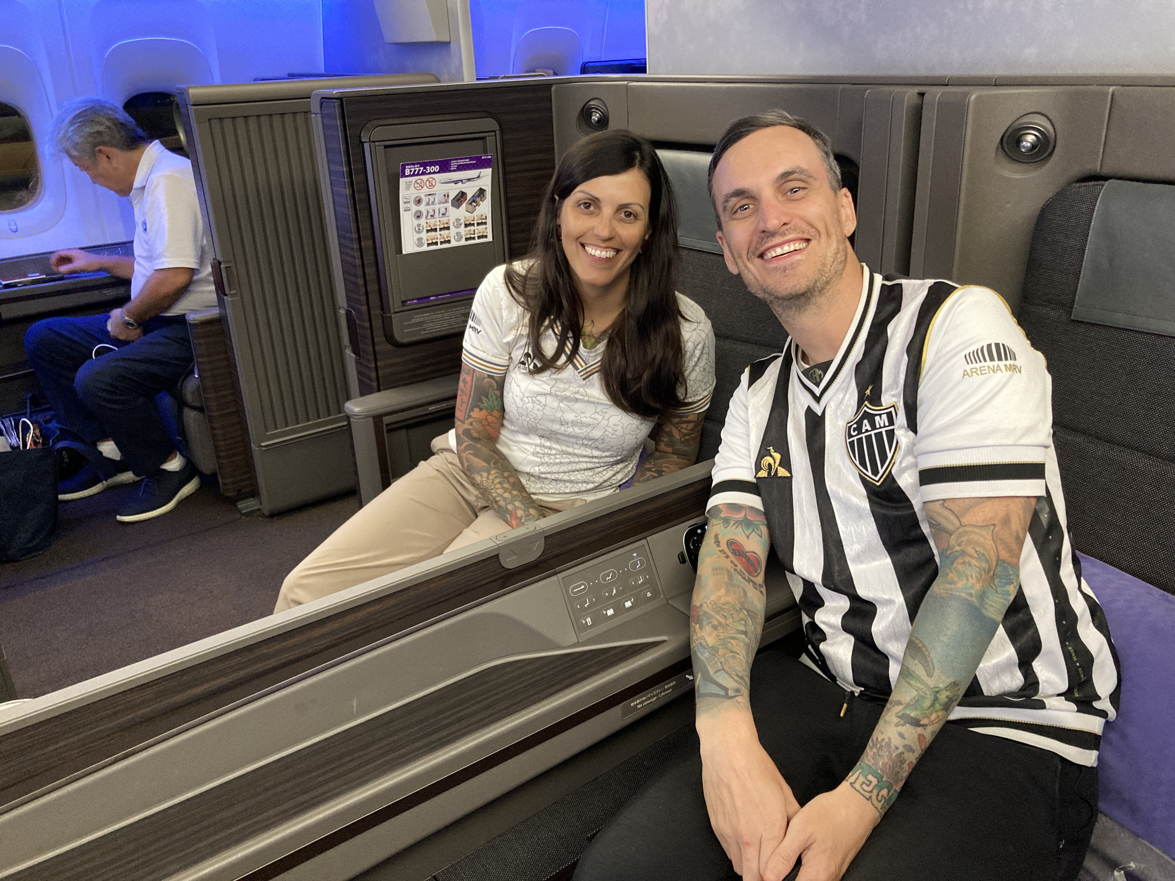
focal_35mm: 28
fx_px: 950
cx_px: 588
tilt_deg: -20.7
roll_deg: +2.2
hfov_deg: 63.4
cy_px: 440
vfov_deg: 49.7
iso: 400
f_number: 1.8
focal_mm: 3.99
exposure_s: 1/35
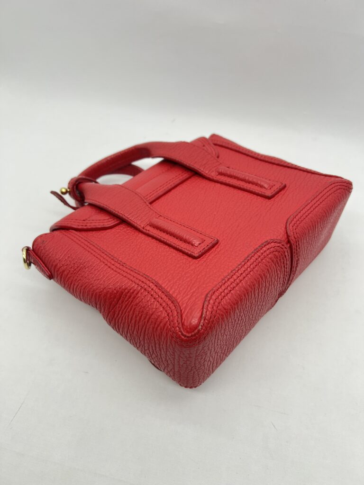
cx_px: 182
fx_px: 365
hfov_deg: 53.1
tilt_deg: -47.1
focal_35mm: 26
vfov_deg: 67.3
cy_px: 242
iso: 40
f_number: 1.5
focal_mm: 5.7
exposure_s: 1/100
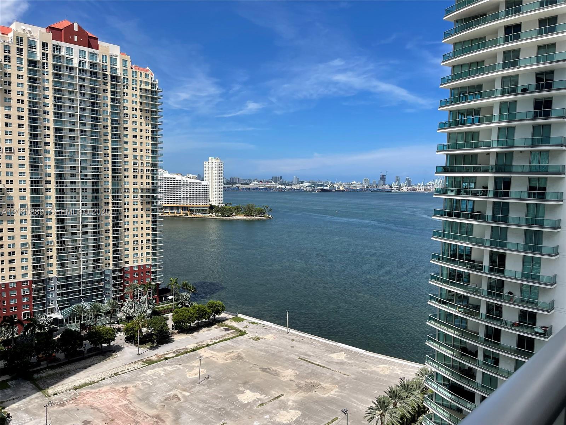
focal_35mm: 26
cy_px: 212
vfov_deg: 53.1
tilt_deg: -4.8
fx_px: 425
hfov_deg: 67.3
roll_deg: -1.4
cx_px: 283
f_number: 1.6
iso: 32
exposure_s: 1/4717
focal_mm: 5.1
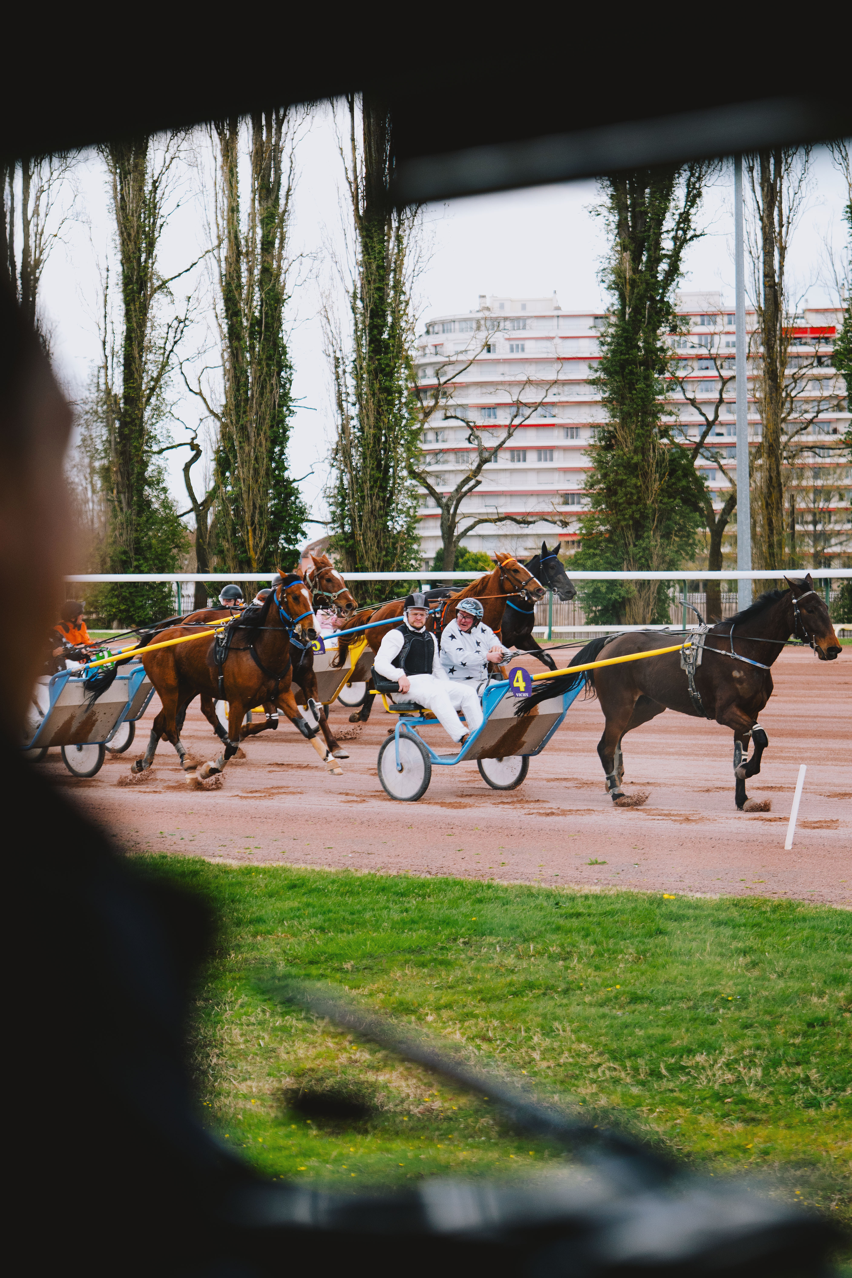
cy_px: 639
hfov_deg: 19.5
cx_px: 426
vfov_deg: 28.8
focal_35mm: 70
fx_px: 2485
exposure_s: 1/2000
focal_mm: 70
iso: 640
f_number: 2.8
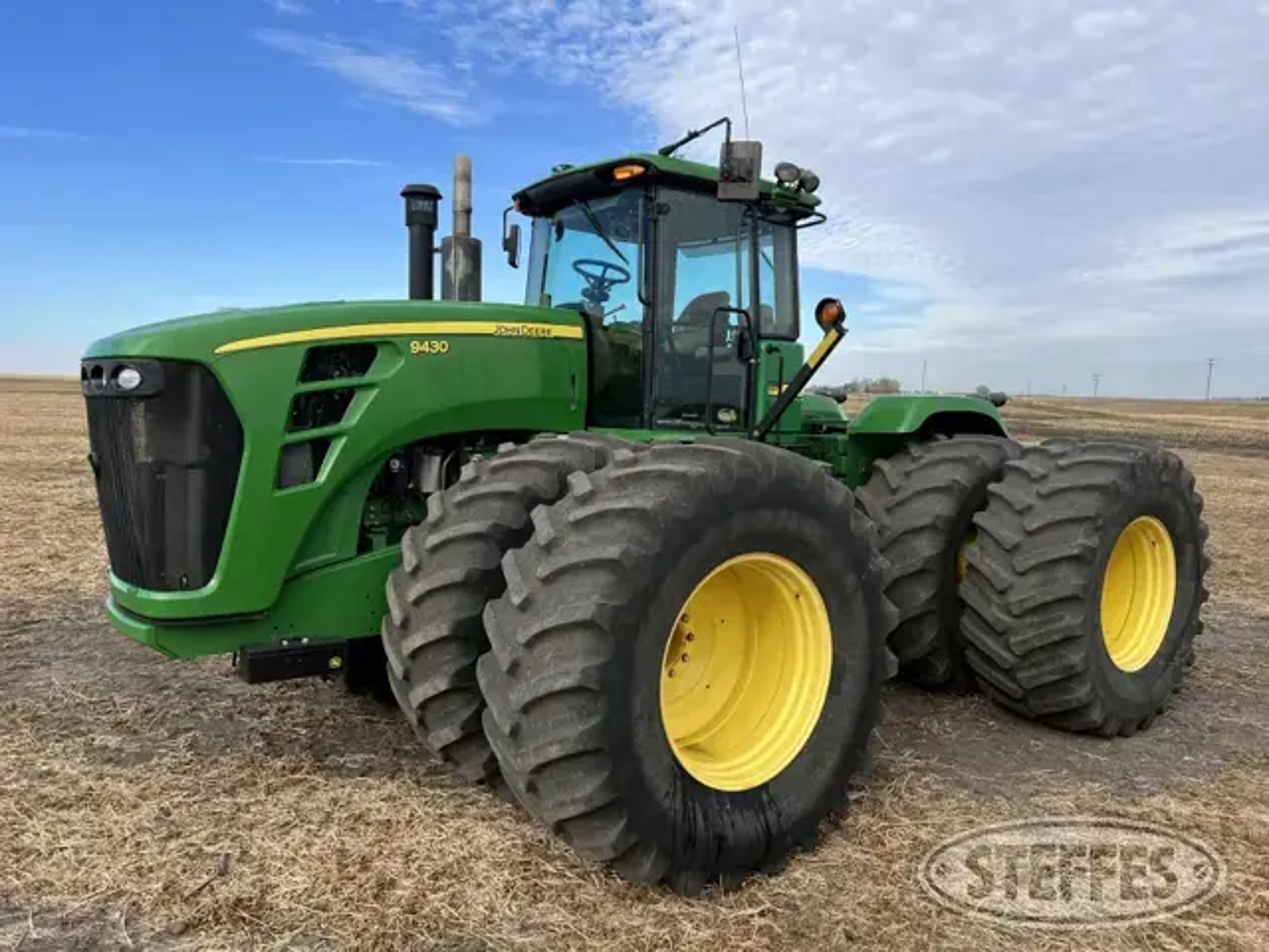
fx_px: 953
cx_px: 634
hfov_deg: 67.3
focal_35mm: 26
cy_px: 476
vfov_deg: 53.1
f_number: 1.5
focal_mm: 5.7
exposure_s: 1/2513
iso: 50
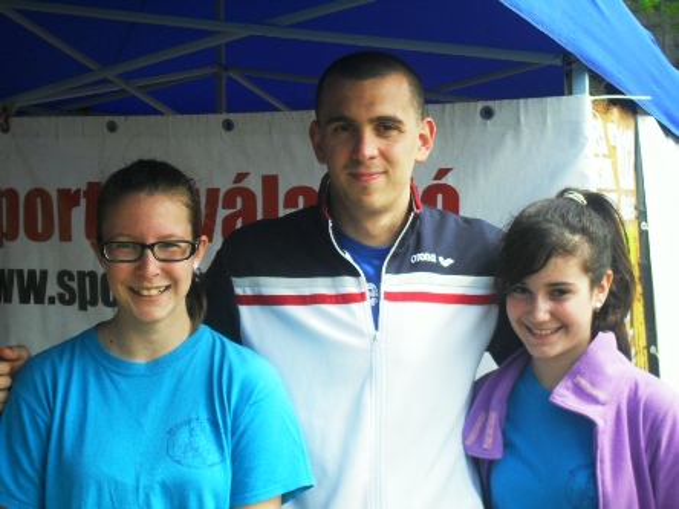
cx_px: 340
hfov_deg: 29.4
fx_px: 1295
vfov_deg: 22.3
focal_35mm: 66
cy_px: 254
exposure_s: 1/250
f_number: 4.6
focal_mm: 11.7
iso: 100
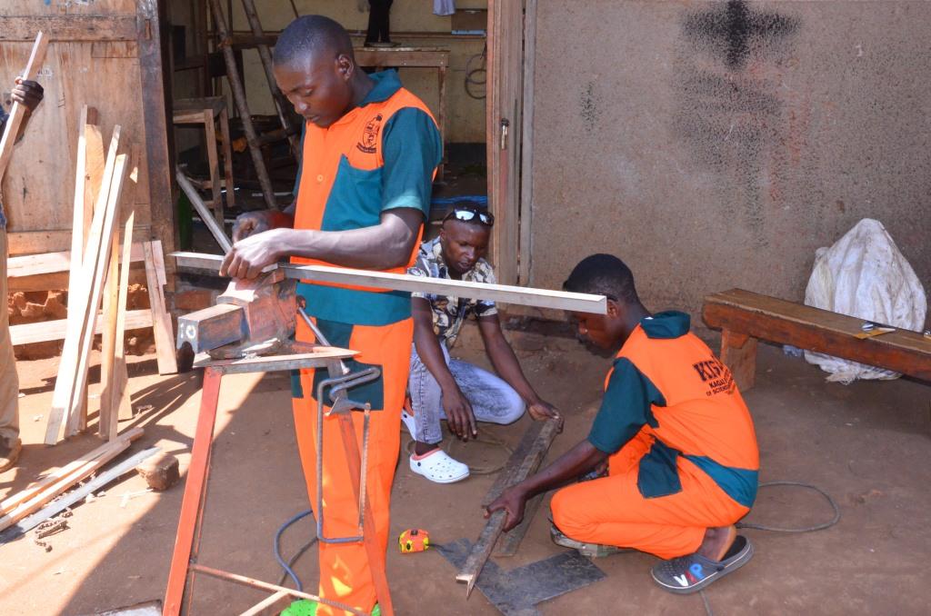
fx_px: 1084
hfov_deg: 46.5
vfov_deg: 31.7
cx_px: 466
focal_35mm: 42
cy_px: 308
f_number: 16
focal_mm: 28
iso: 2500
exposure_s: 1/250
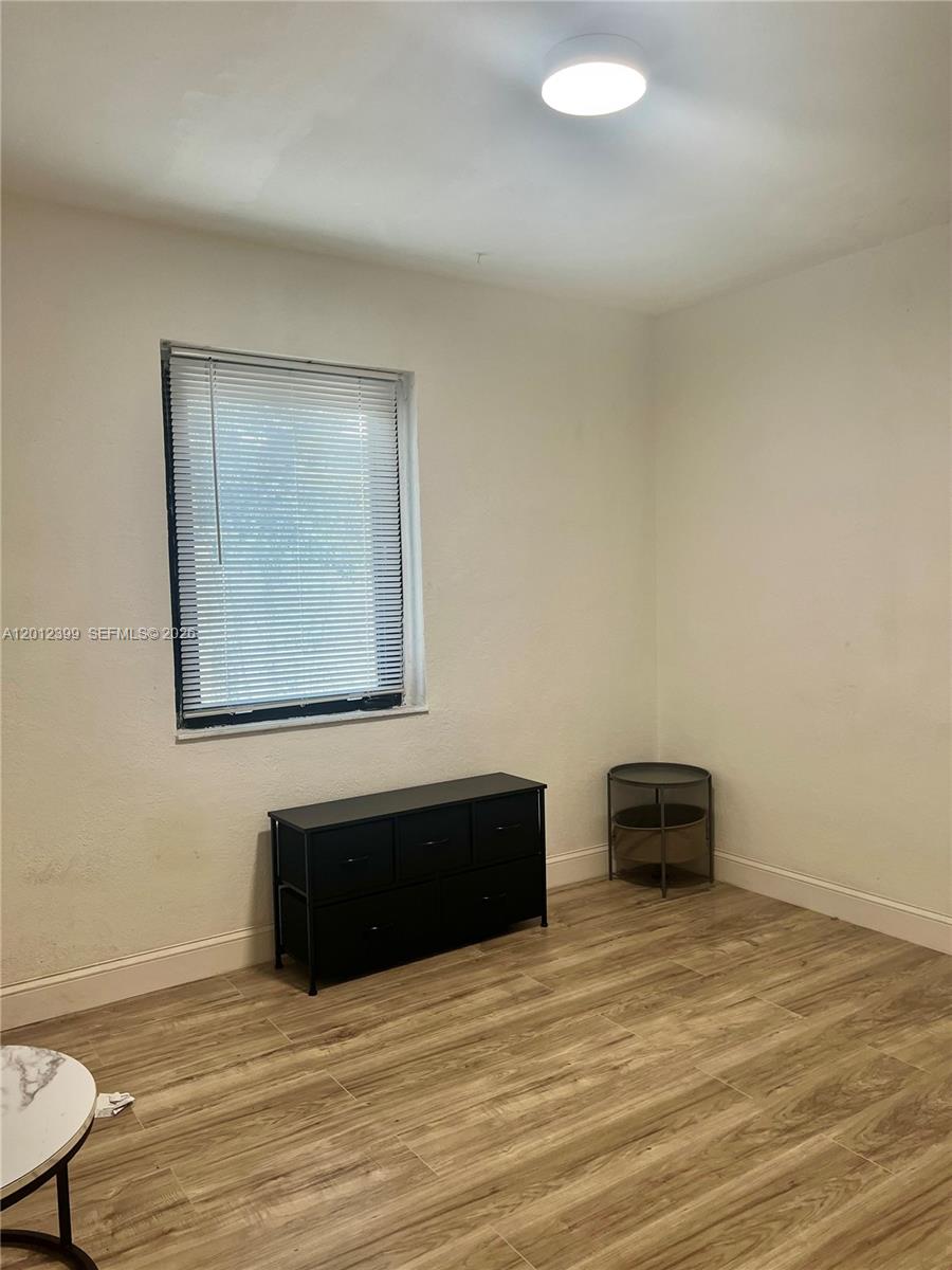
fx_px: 953
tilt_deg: -3.4
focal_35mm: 26
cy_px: 635
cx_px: 476
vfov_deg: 67.3
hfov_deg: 53.1
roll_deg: +1.1
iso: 125
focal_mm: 5.7
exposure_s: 1/120
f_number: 1.5
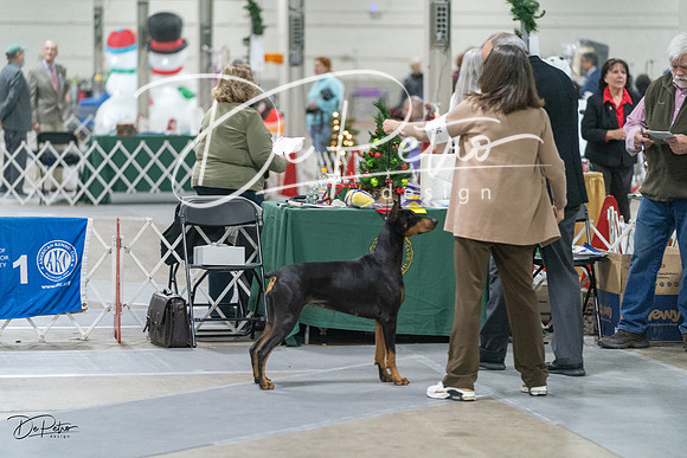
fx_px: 2901
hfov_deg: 13.5
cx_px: 344
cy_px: 229
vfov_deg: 9.0
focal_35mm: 152
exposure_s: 1/320
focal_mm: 152
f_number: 2.8
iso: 6400
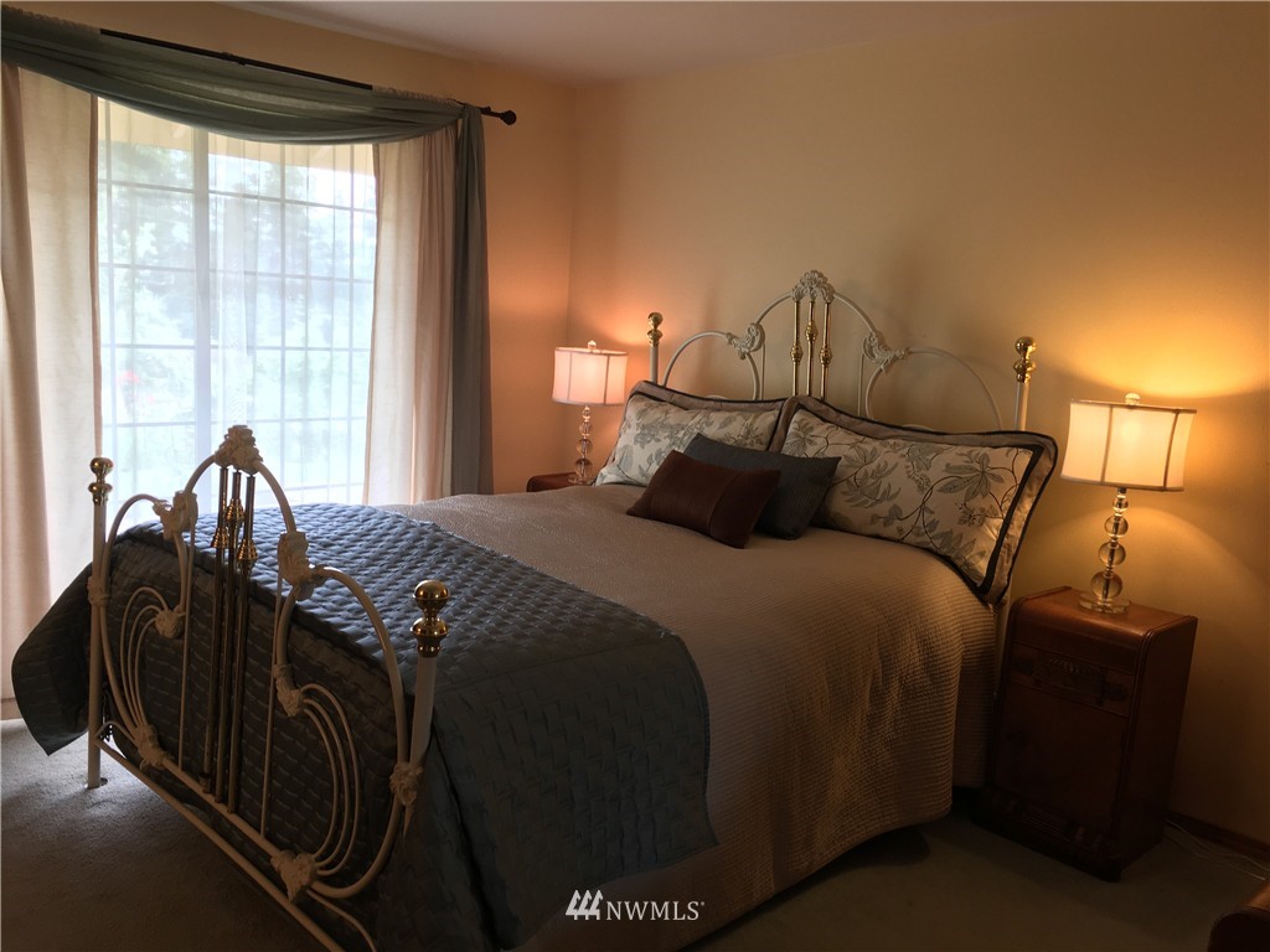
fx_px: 1064
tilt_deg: -8.0
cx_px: 635
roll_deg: -3.1
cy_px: 476
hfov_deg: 61.7
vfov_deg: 48.2
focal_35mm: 29
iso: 32
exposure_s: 1/40
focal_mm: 4.15
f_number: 2.2
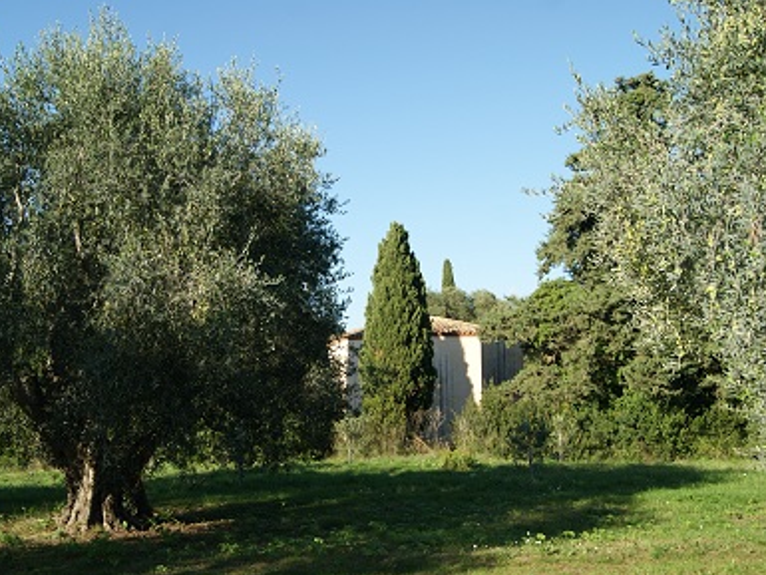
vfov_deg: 38.7
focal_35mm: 37
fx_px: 819
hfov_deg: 50.0
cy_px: 295
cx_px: 328
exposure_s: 1/200
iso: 100
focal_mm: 22
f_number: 5.6
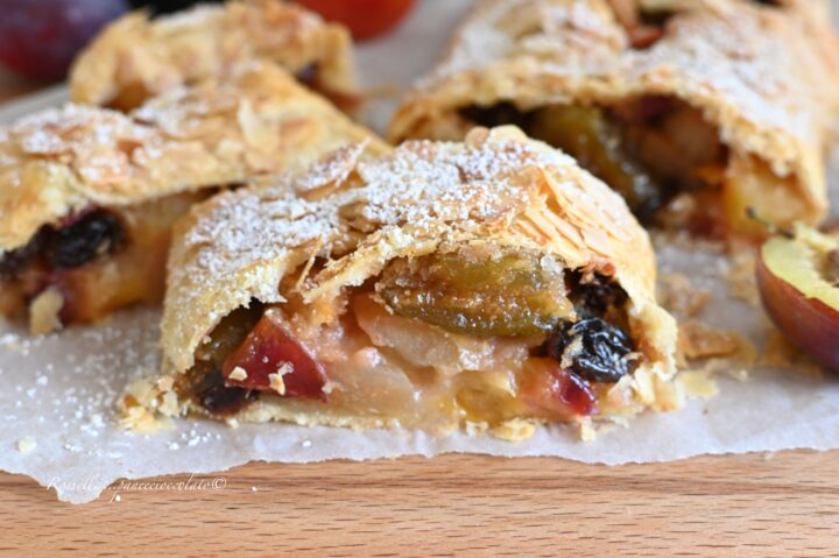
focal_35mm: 52
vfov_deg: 26.0
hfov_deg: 38.2
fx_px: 1211
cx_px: 420
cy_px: 279
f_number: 4.5
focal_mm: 35
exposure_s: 1/125
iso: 1250
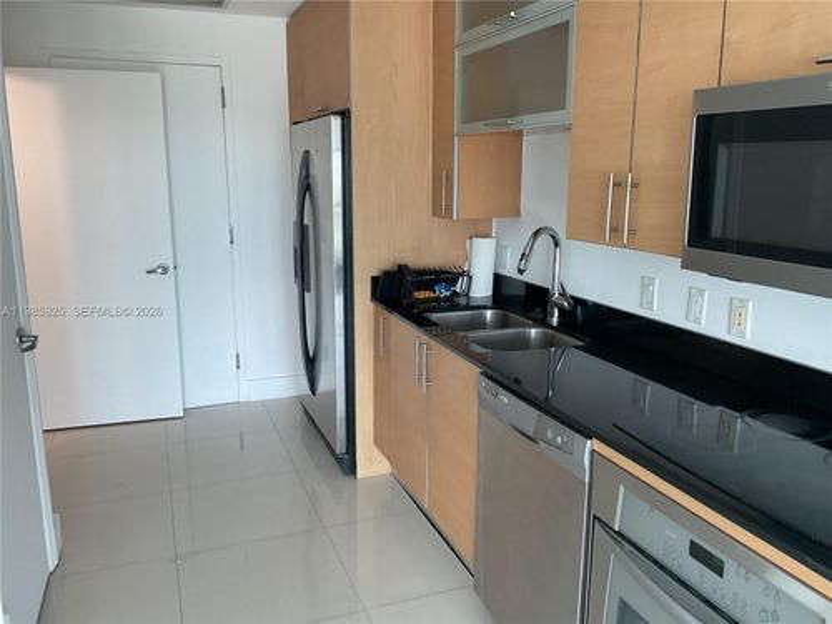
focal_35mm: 29
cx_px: 416
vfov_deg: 48.2
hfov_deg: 61.7
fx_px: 697
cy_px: 312
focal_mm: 3
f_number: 1.8
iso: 80
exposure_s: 1/60
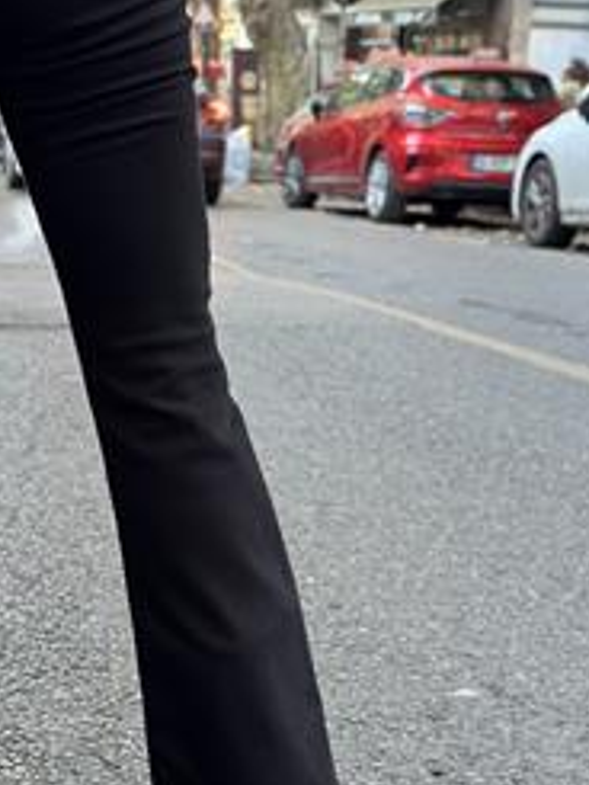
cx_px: 102
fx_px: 1904
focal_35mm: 84
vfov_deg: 23.2
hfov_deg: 17.4
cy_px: 316
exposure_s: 1/50
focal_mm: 6.86
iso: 200
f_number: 1.78
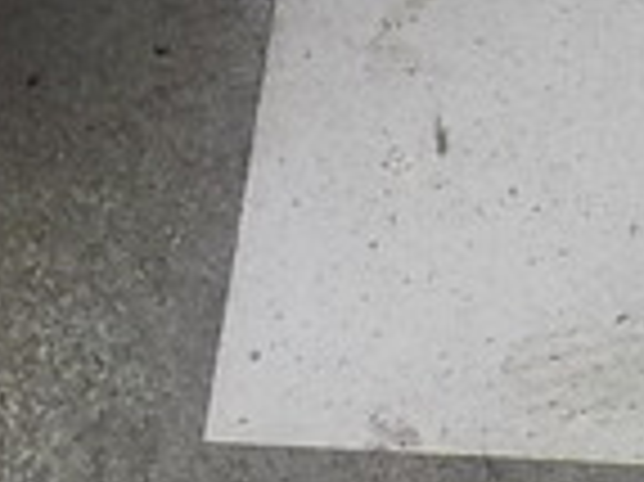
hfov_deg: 13.3
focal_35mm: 134
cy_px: 122
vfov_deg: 11.0
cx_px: 1157
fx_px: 2491
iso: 125
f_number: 3.3
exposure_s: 1/100
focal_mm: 4.1
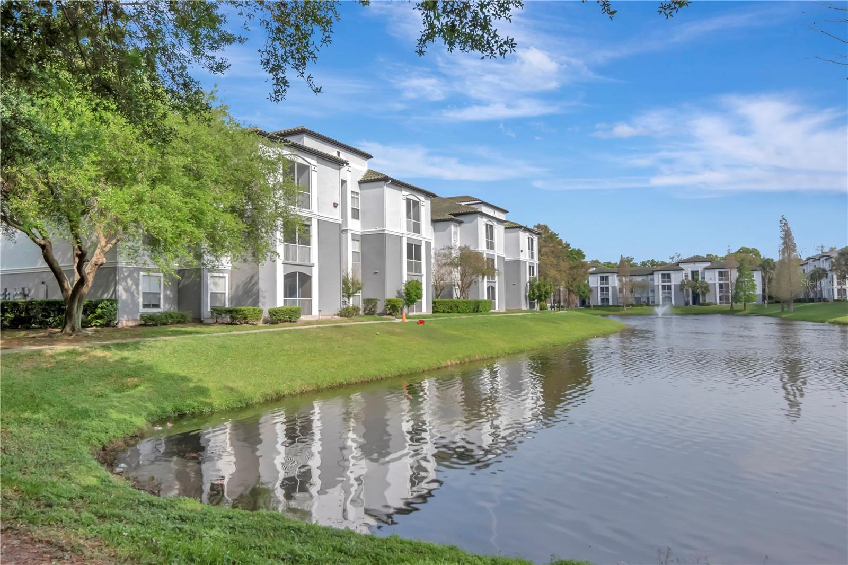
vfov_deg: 53.1
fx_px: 565
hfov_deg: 73.8
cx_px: 424
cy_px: 282
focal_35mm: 24
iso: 1000
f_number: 7.1
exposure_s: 1/4000
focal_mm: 16
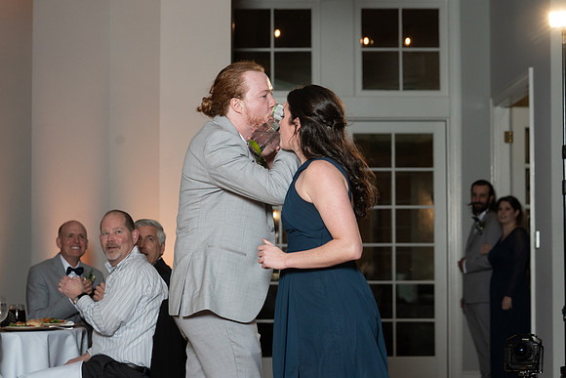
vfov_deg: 13.2
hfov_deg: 19.7
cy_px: 197
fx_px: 1628
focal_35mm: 104
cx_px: 278
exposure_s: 1/200
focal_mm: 95
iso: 2000
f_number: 5.6
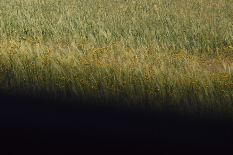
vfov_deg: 4.6
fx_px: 1923
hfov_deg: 6.9
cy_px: -12
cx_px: -11
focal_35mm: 297
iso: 1000
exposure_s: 1/1600
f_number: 5.3
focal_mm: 90
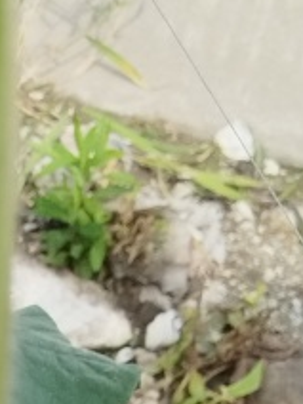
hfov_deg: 10.4
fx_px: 1529
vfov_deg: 14.6
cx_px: -311
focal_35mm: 131
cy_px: 483
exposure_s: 1/936
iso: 100
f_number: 1.9
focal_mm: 4.95
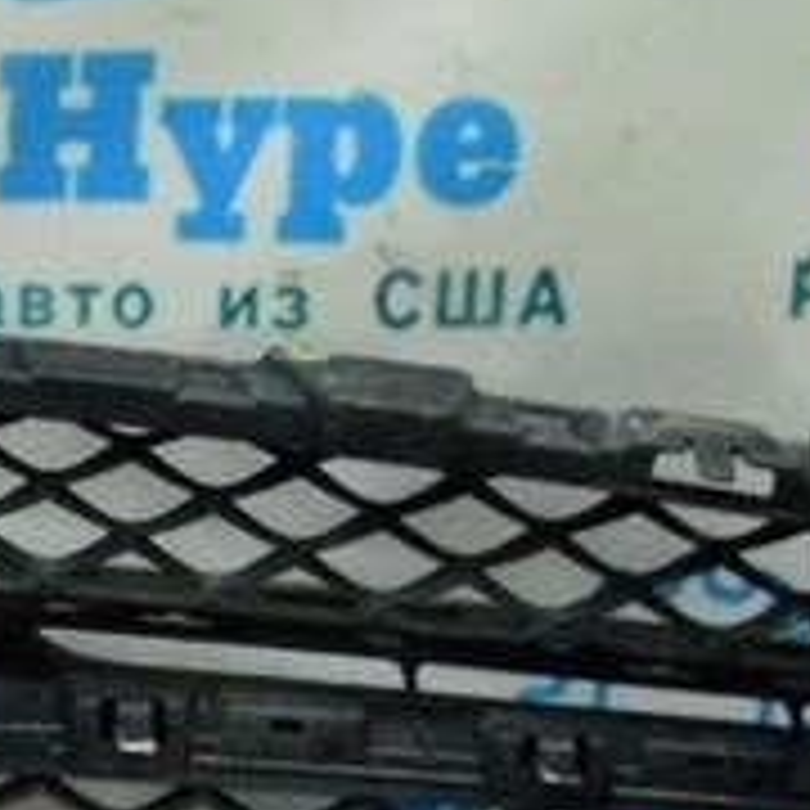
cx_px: -500
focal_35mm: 159
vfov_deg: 10.9
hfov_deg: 10.5
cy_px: 740
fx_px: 4209
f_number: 3.8
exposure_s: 1/800
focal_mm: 22
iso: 6400
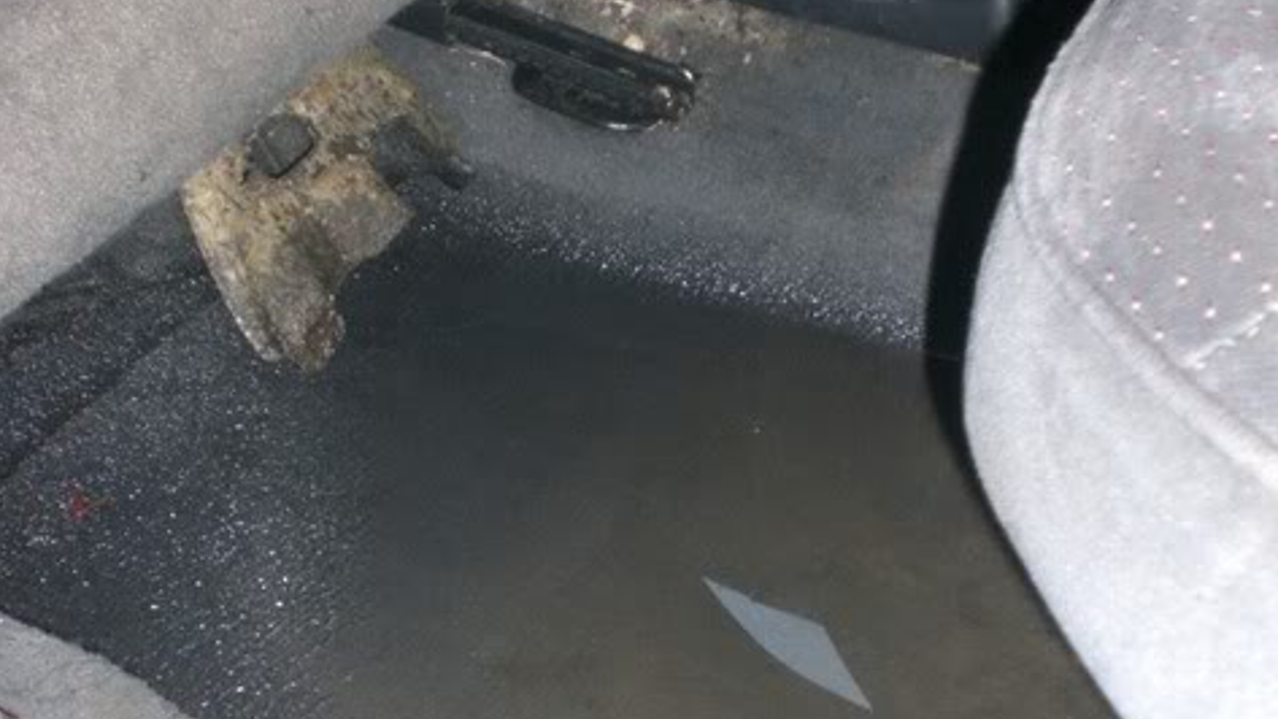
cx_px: 635
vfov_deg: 20.8
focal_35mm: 56
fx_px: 1898
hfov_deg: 37.2
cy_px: 695
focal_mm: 6.3
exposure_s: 1/60
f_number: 3.1
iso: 200
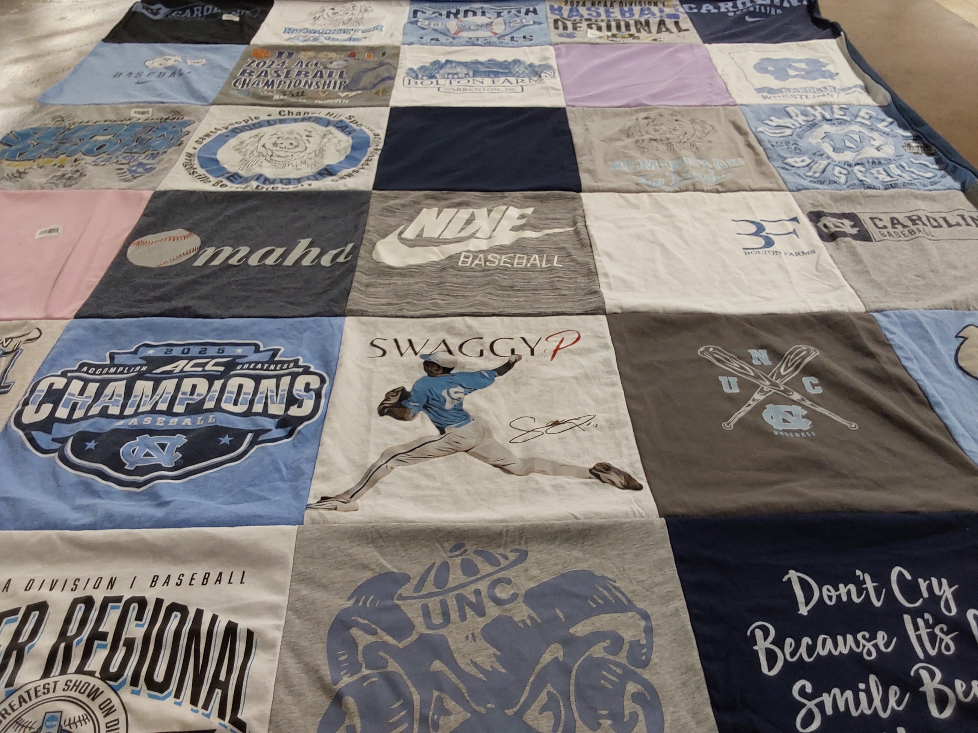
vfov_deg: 49.7
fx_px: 791
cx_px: 489
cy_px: 366
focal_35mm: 28
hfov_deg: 63.4
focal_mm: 2.91
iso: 80
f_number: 1.9
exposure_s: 1/60
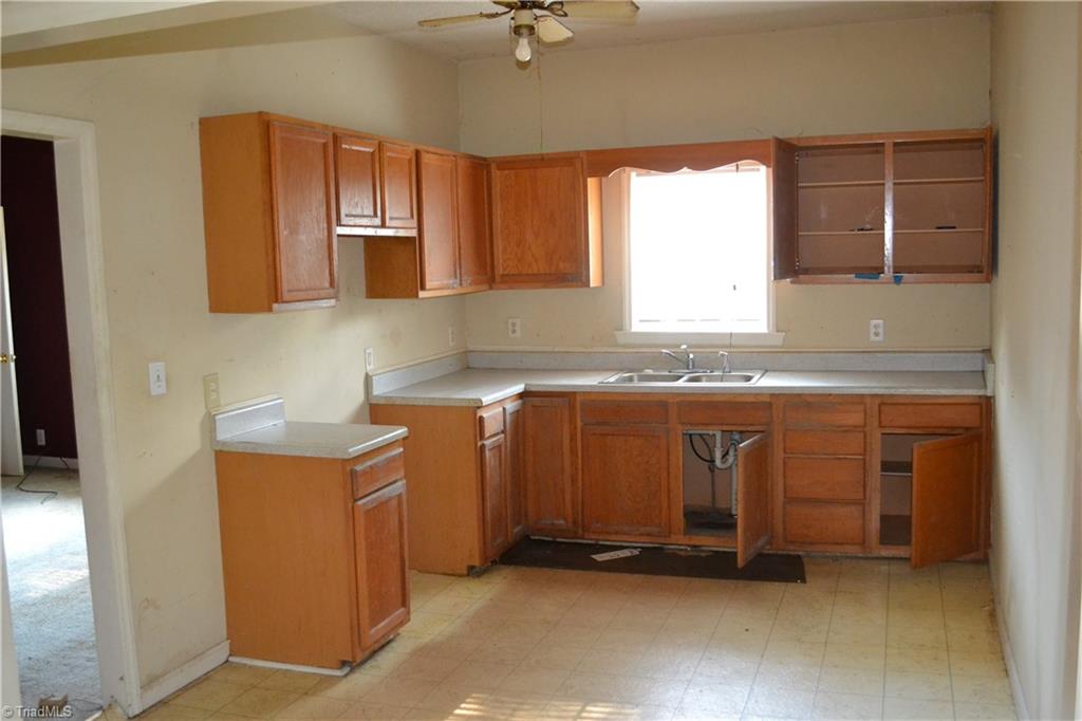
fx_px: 991
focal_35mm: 33
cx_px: 541
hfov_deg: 57.2
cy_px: 360
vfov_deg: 39.9
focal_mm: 22
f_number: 3.8
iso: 2800
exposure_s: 1/60
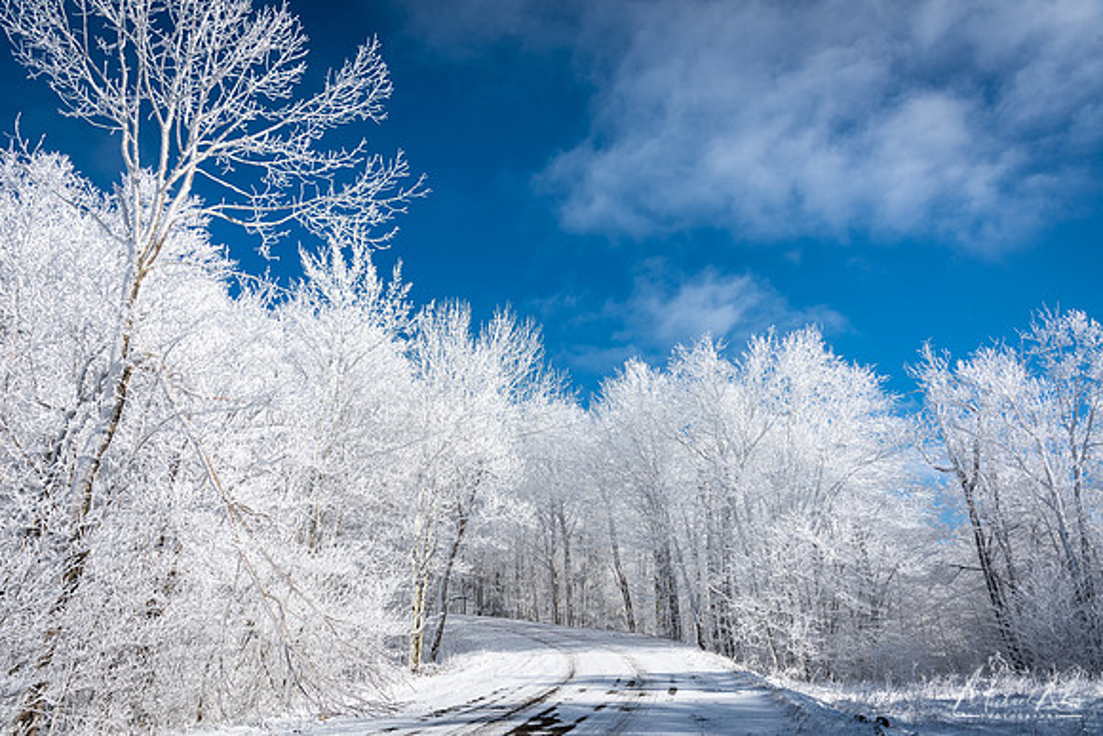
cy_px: 368
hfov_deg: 65.5
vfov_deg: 46.4
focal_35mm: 28
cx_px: 552
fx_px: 858
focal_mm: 28
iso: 100
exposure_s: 1/250
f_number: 11
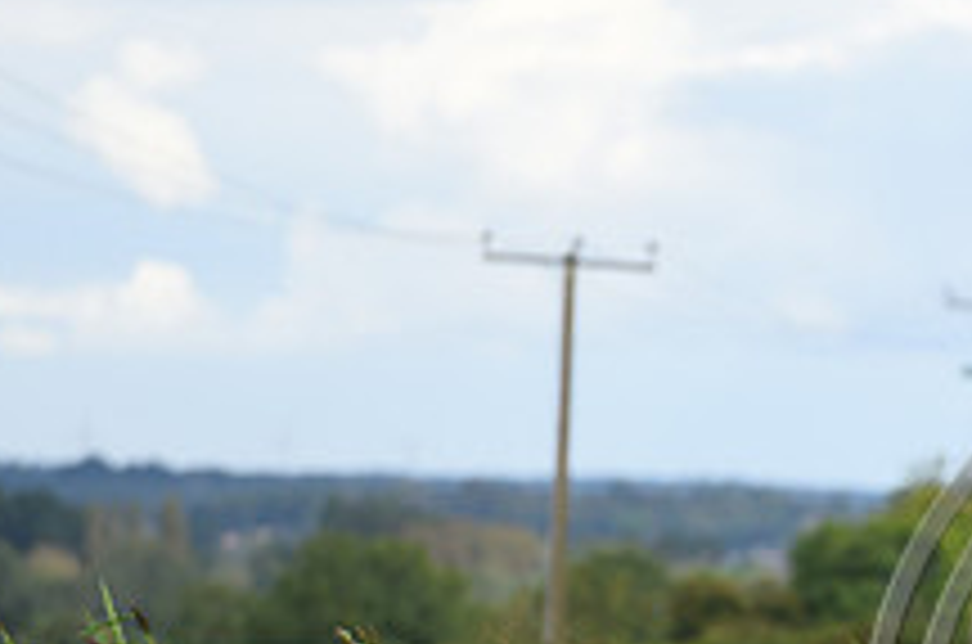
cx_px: 1274
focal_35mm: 538
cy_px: 698
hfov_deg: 3.8
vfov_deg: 2.5
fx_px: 14494
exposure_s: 1/800
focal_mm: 200
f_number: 4
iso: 200
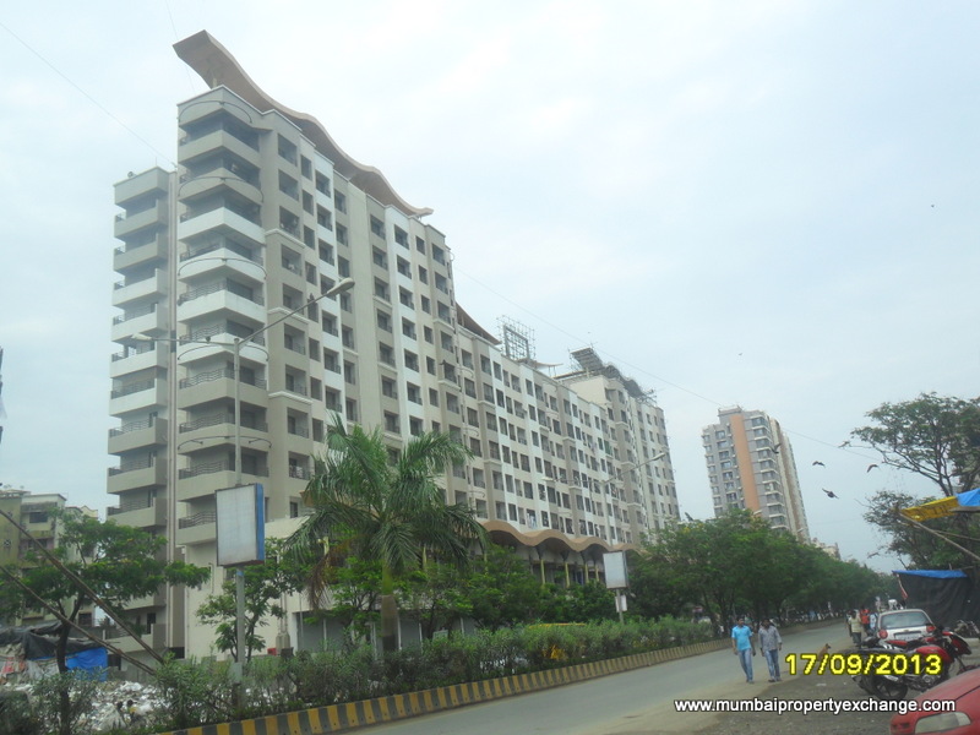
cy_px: 368
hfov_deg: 56.8
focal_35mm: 32
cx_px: 490
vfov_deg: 44.2
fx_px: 906
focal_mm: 5.7
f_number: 3.7
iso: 100
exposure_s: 1/1000
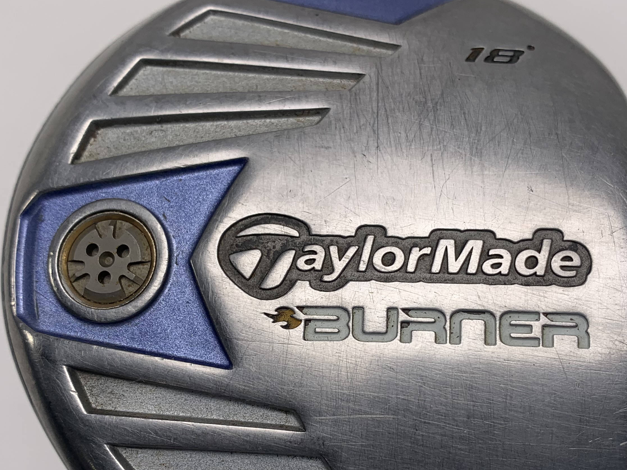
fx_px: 851
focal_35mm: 47
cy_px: 312
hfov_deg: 40.4
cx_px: 351
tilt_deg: -70.4
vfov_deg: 30.7
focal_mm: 4.25
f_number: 1.8
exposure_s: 1/325
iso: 25
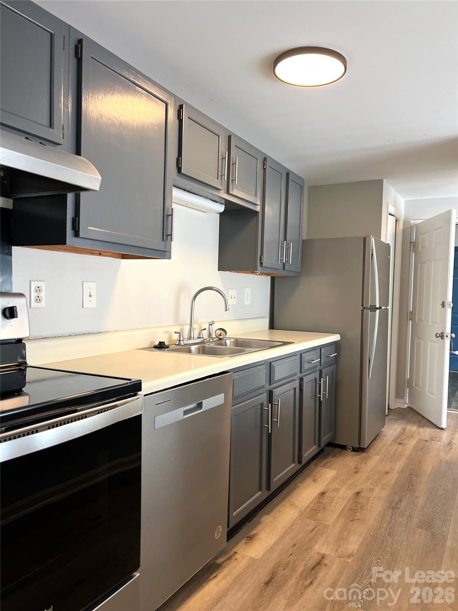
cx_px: 229
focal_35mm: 26
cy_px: 306
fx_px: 459
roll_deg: -1.6
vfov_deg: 67.3
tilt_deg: -0.3
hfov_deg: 53.1
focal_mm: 5.7
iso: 125
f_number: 1.5
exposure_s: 1/120
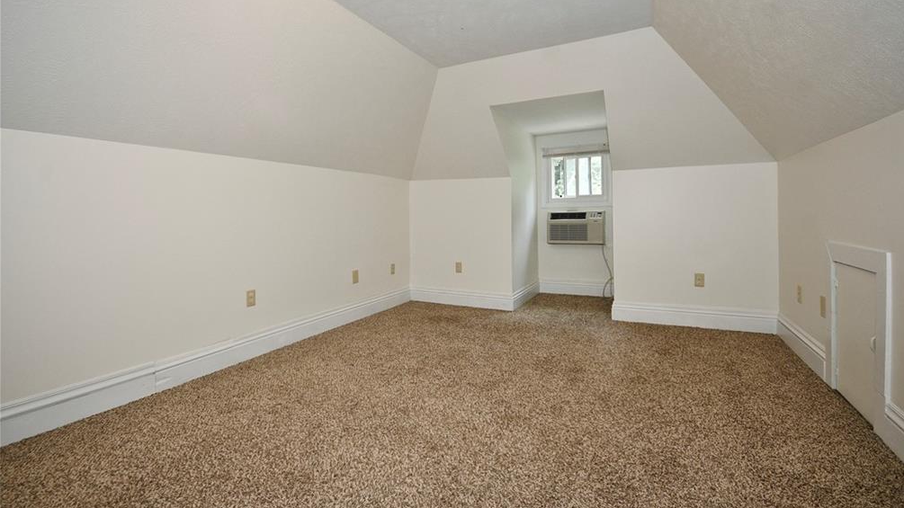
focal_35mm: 16
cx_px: 460
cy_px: 215
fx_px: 383
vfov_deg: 66.7
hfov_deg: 99.4
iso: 800
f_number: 5
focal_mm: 10
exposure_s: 1/60
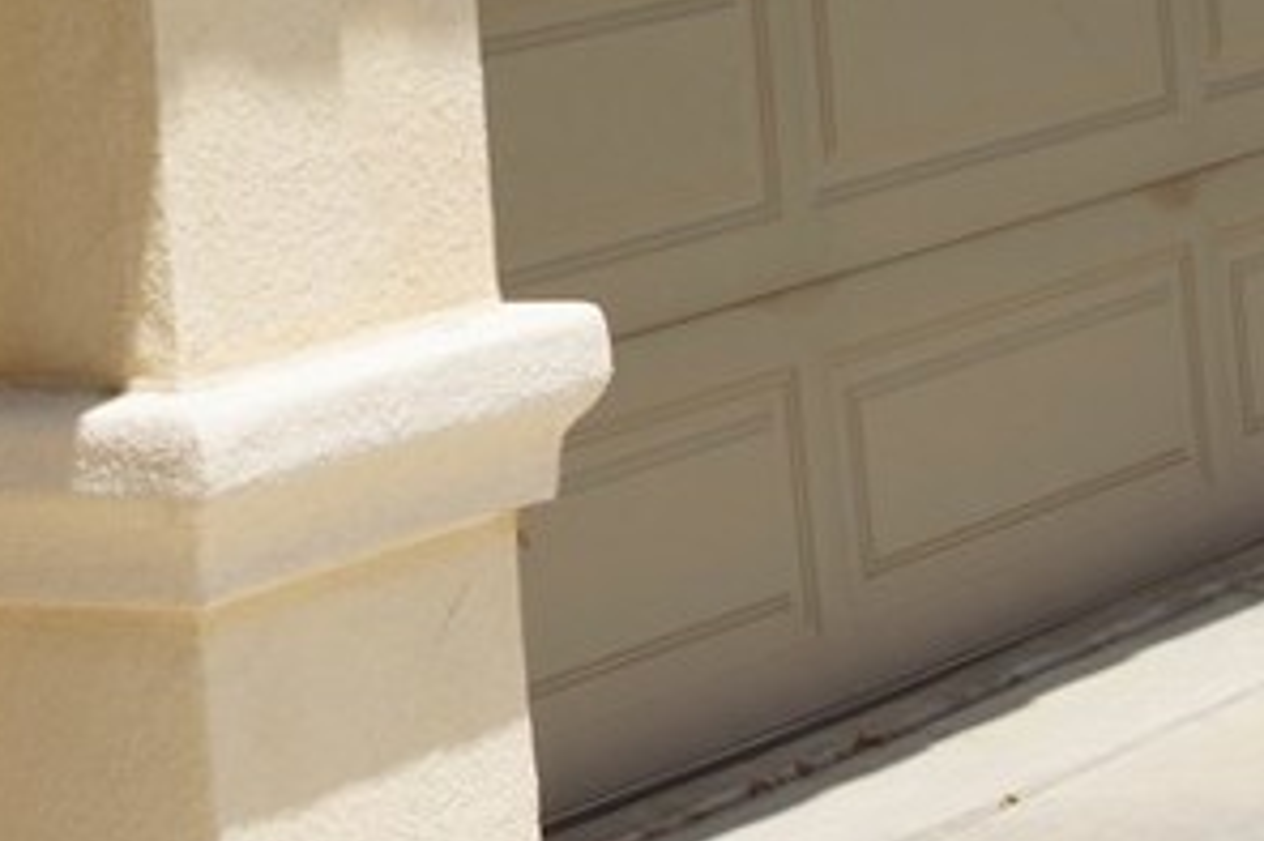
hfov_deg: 11.2
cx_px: -30
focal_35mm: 182
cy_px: -365
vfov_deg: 7.4
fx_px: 6377
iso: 100
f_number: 6.3
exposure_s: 1/400
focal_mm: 35
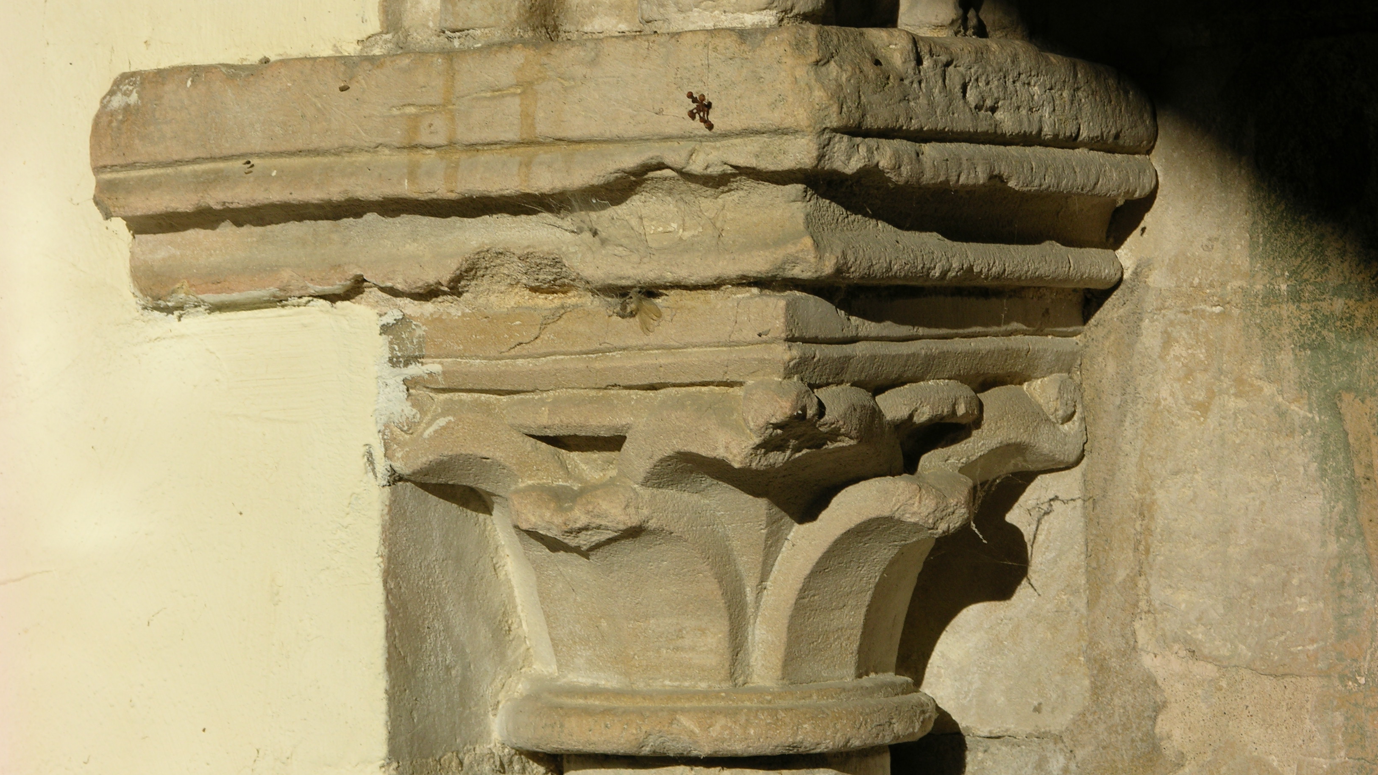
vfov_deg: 6.9
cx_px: 688
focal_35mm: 175
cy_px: 392
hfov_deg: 12.3
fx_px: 6395
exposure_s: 1/472
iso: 50
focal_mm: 41.1
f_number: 6.2
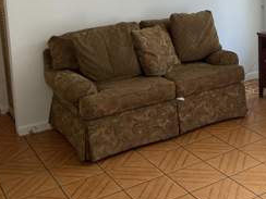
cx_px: 237
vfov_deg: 24.8
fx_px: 438
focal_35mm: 57
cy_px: 16
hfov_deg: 32.2
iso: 100
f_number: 1.8
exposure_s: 1/60
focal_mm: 3
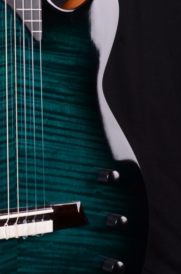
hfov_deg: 10.2
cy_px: 132
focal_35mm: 133
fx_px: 1008
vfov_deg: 15.4
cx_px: -3
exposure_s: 1/200
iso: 200
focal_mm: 34
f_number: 11
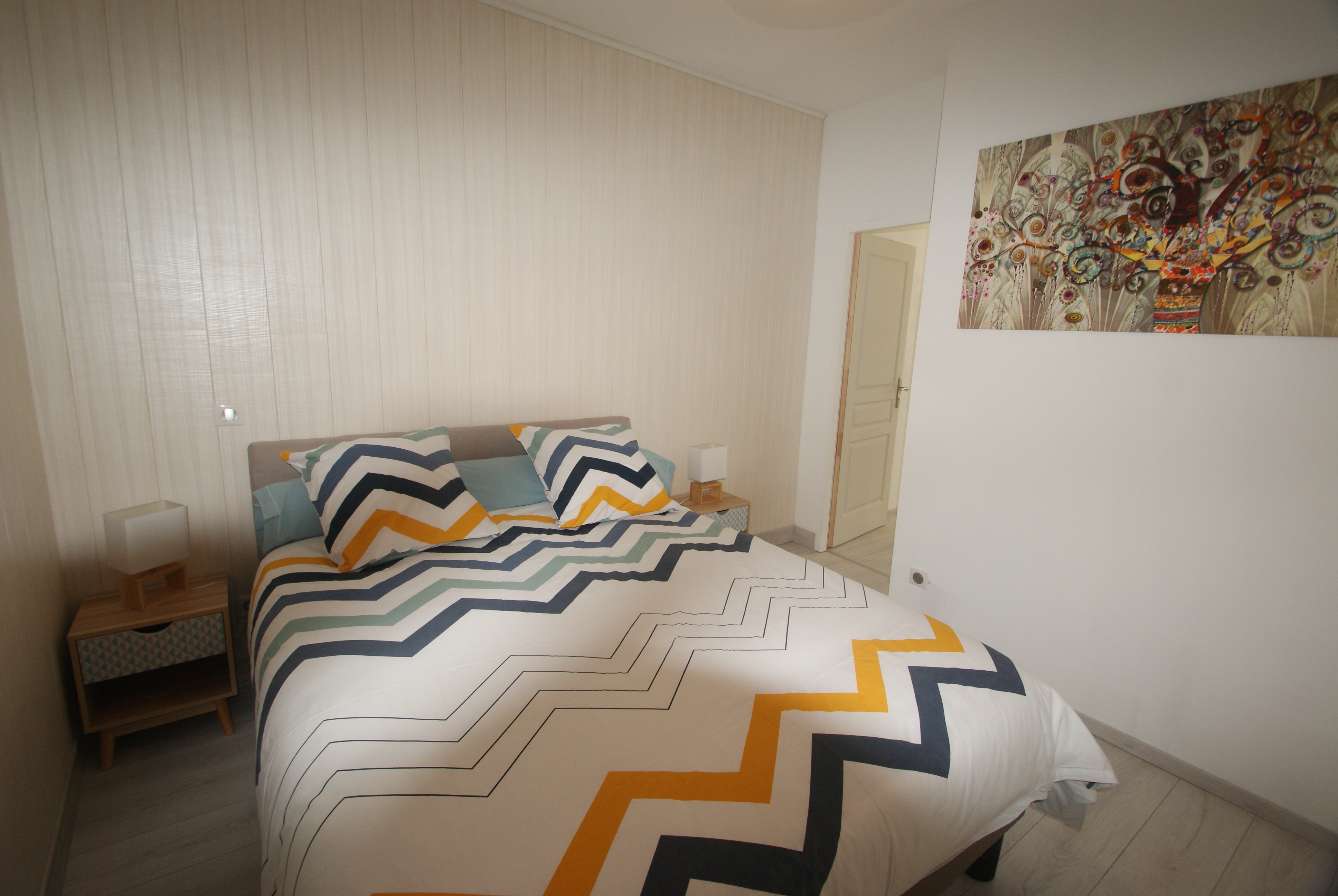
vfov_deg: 77.5
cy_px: 448
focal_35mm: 15
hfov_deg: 100.3
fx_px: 558
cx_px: 669
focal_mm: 10
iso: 400
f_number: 5.6
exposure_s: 1/60
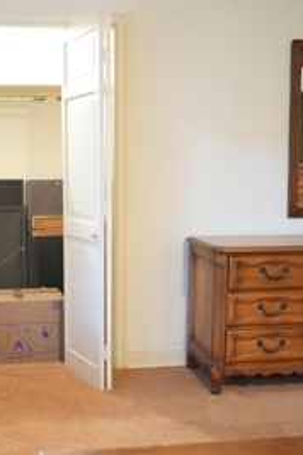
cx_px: 66
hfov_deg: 29.9
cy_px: 227
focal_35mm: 44
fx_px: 555
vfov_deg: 44.5
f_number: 2.8
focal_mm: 29
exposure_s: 1/60
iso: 8000
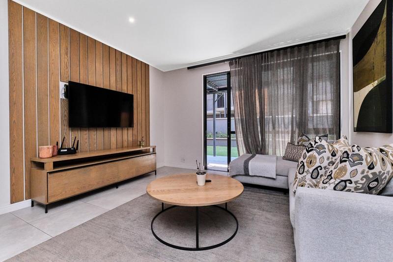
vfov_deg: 77.3
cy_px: 131
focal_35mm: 15
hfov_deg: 100.4
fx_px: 164
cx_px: 196
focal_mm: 10
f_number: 8
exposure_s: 1/100
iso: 800
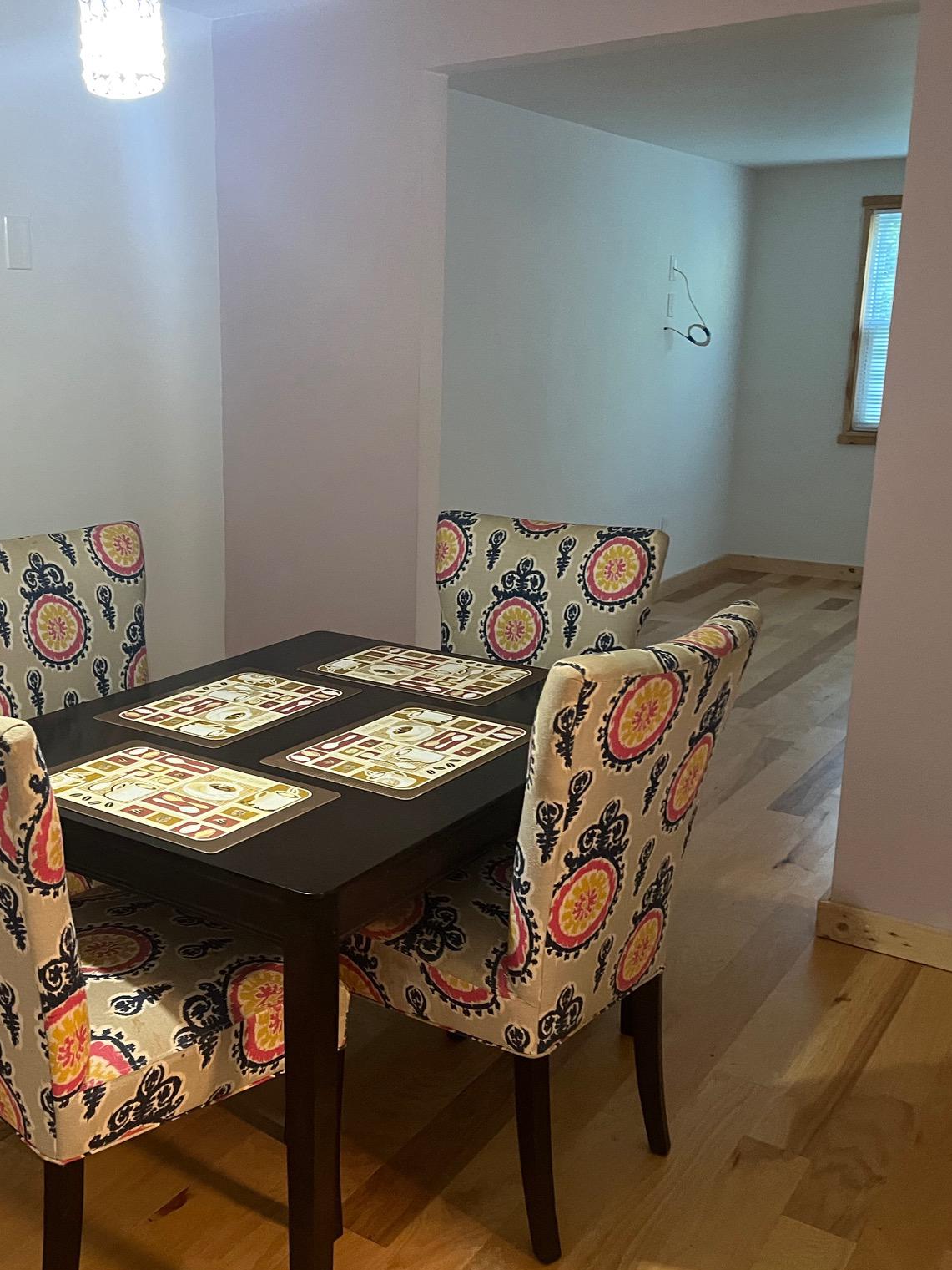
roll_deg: +1.4
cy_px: 640
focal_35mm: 35
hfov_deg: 40.0
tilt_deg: -13.0
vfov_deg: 52.6
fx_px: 1283
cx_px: 294
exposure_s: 1/60
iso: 320
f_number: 1.6
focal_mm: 5.1
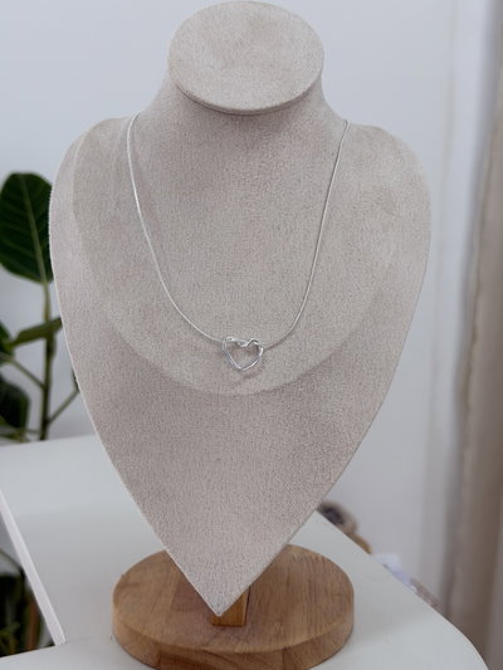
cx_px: 252
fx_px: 930
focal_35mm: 48
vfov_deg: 39.6
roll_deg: -0.8
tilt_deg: -13.7
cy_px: 335
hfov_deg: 30.3
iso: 50
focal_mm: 6.76
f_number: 1.78
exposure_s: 1/50
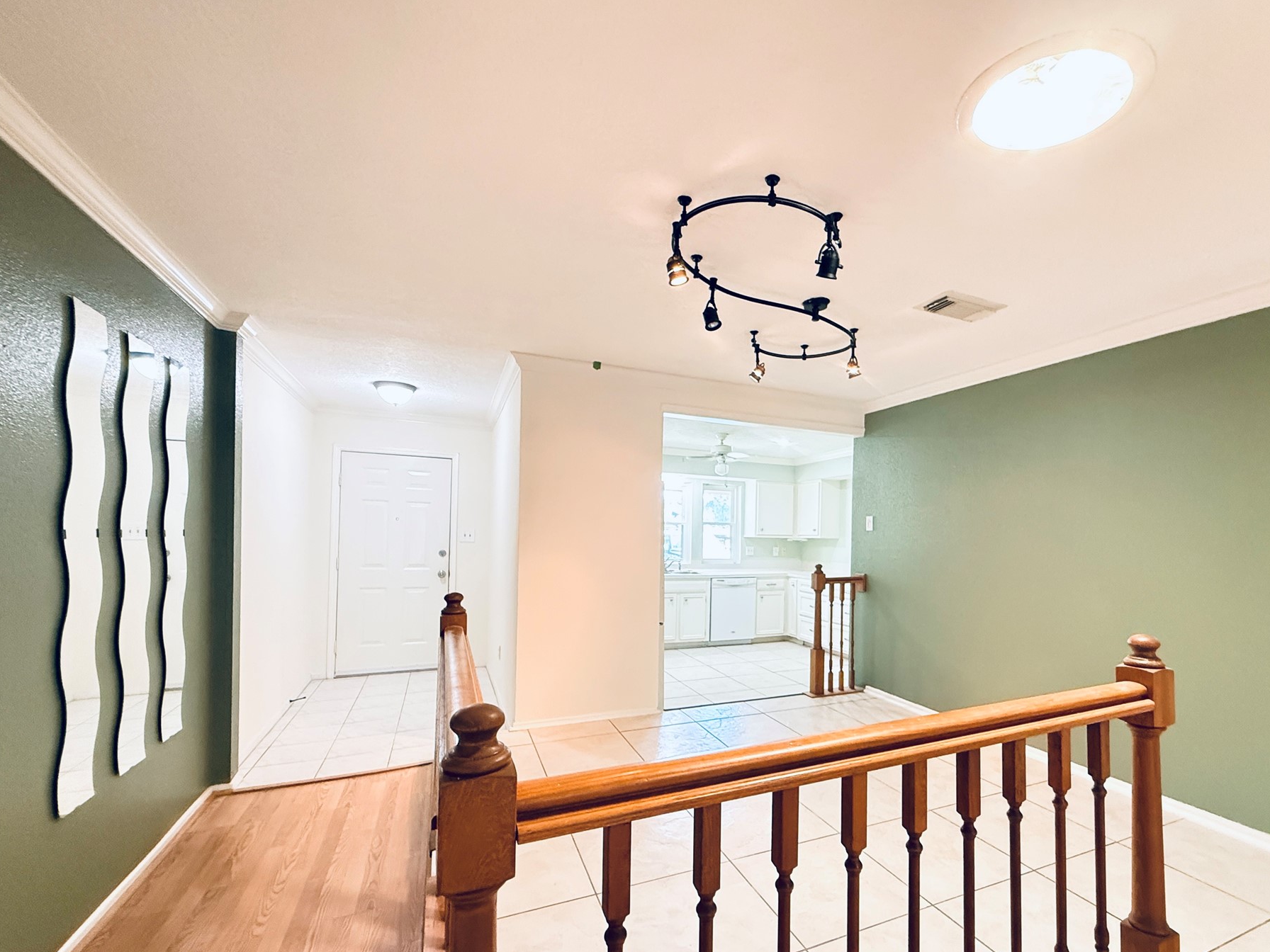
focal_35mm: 16
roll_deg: -1.2
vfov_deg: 77.8
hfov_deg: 93.9
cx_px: 724
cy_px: 531
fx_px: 587
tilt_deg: +0.9
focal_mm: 2.22
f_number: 2.2
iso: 640
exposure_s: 1/60
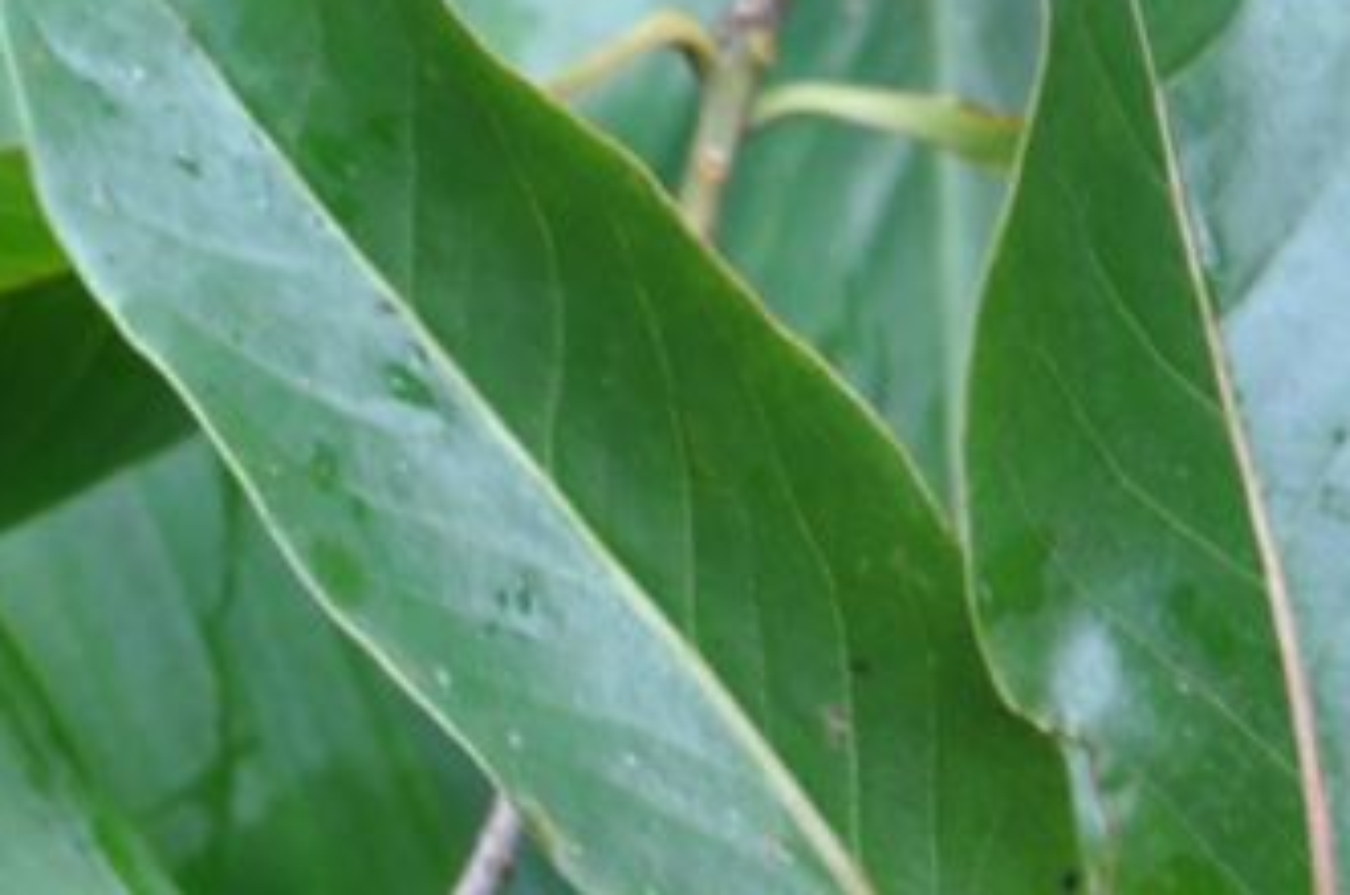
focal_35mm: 250
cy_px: 1361
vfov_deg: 5.4
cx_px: -1226
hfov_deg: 7.9
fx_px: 9357
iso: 200
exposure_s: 1/40
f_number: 6.3
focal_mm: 26
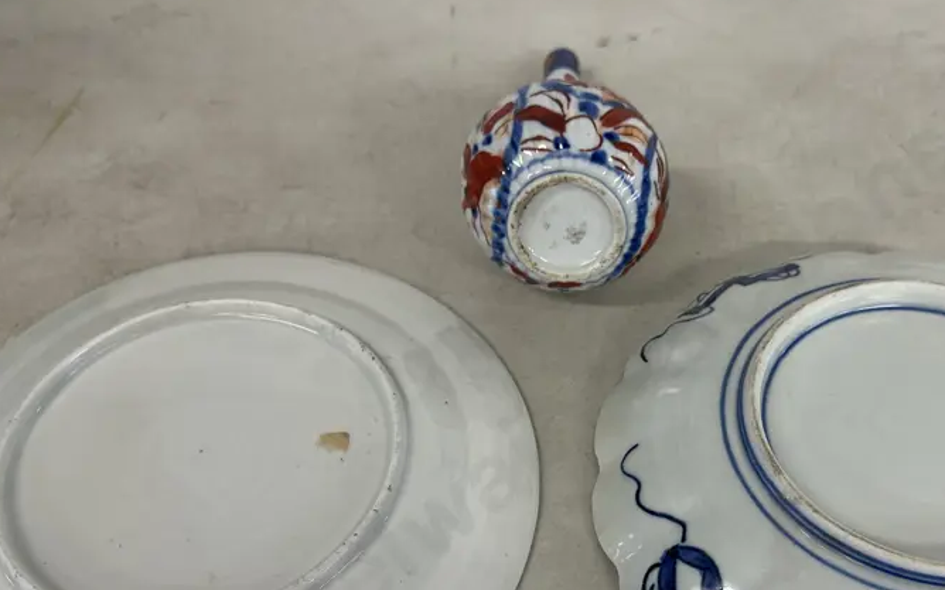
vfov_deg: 32.4
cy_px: 409
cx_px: 591
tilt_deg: -54.0
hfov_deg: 49.9
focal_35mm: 39
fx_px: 1004
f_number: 1.78
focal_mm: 6.86
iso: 125
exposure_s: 1/100
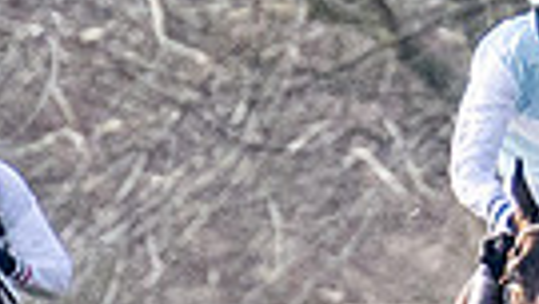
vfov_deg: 0.3
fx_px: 58152
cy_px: -338
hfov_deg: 0.5
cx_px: 1403
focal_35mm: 4068
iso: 400
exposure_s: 1/2500
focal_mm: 250
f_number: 4
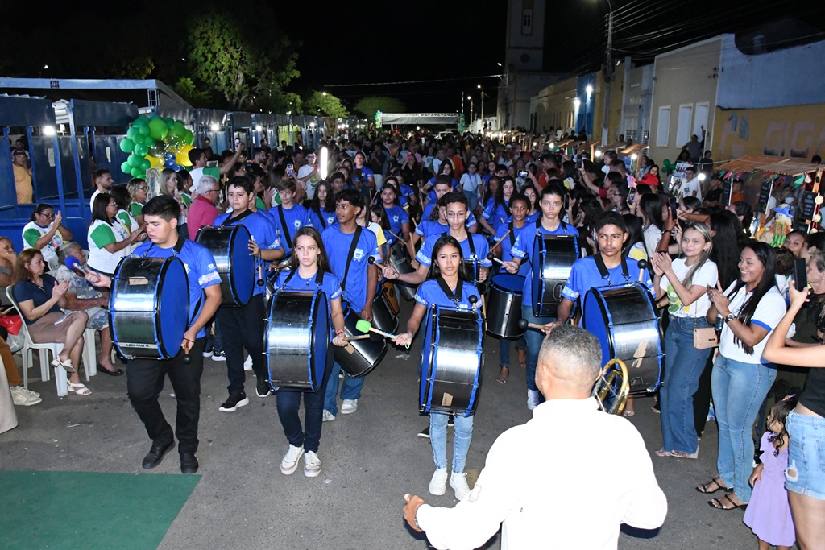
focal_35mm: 33
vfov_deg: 40.0
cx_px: 412
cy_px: 275
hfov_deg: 57.2
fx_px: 756
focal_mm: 22
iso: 8000
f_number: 5
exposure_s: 1/250
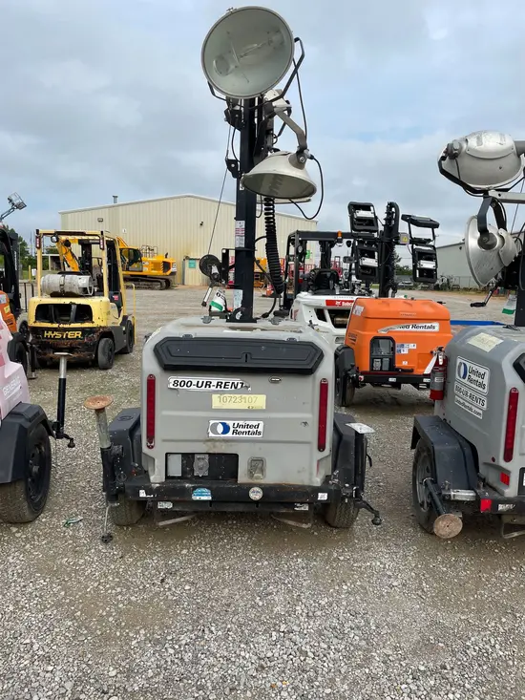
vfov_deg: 67.3
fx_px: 526
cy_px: 350
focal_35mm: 26
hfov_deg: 53.1
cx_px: 262
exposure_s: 1/2882
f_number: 1.6
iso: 32
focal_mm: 4.2
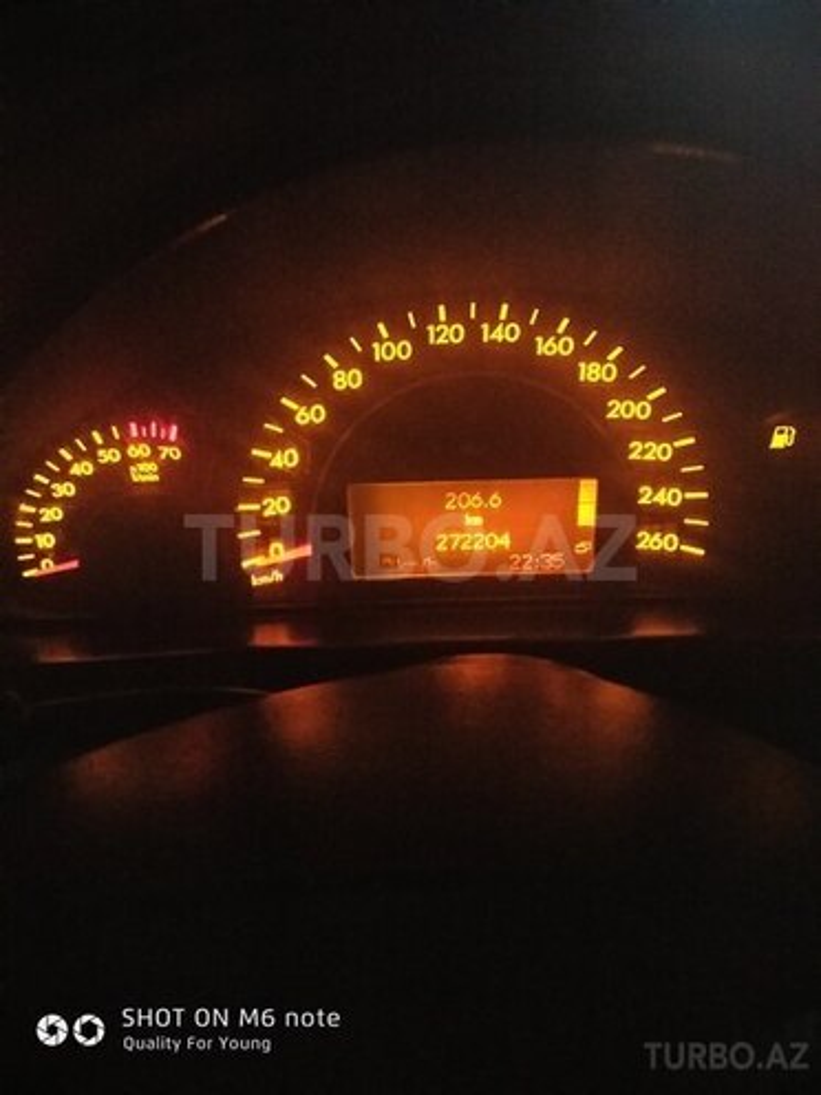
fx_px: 759
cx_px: 410
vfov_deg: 71.6
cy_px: 548
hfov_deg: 56.8
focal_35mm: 24
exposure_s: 1/14
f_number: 1.9
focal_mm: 3.94
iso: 4851
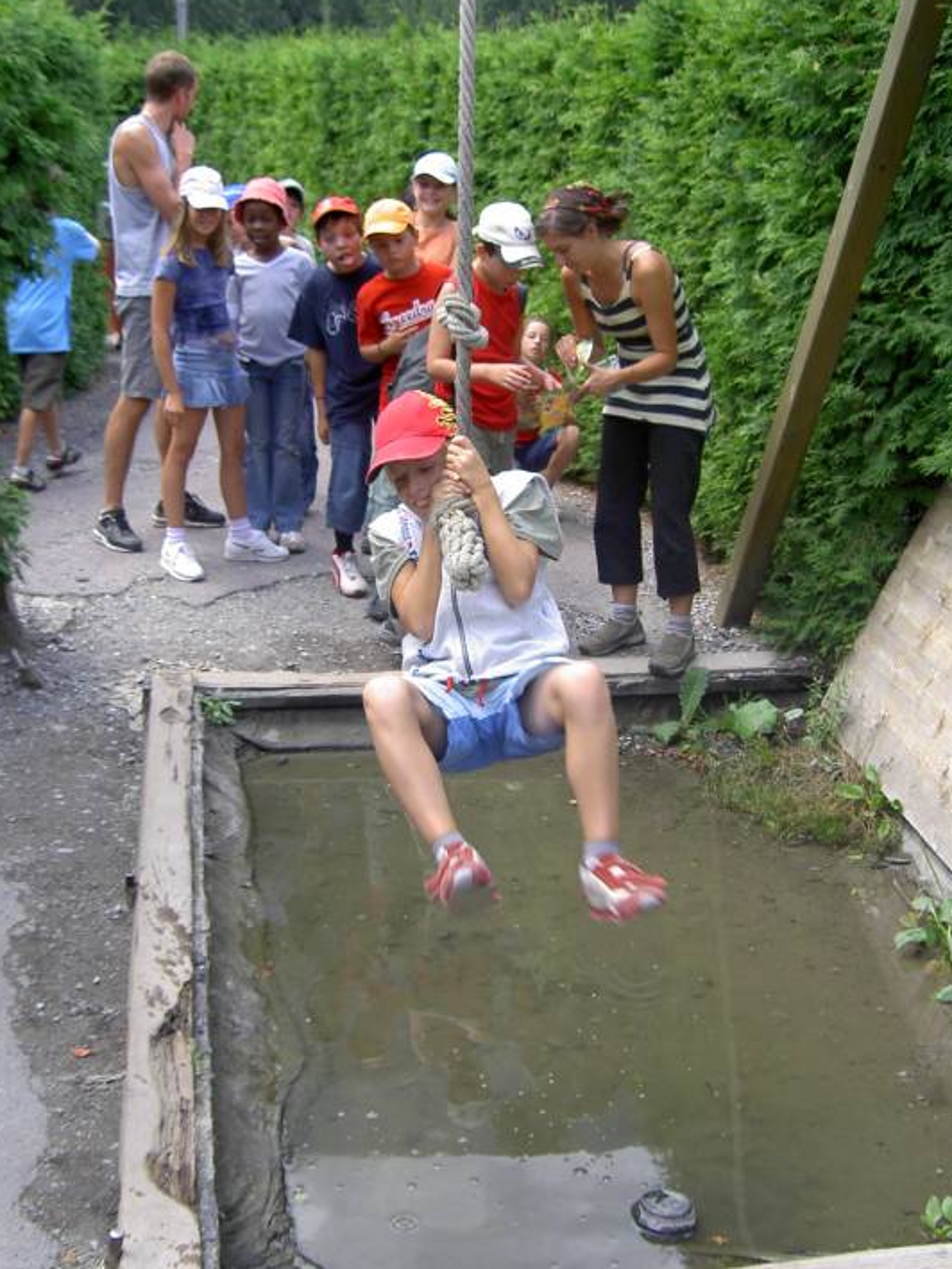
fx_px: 1613
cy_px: 583
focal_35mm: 44
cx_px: 440
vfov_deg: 42.9
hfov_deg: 32.9
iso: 100
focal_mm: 8
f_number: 2.8
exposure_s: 1/160
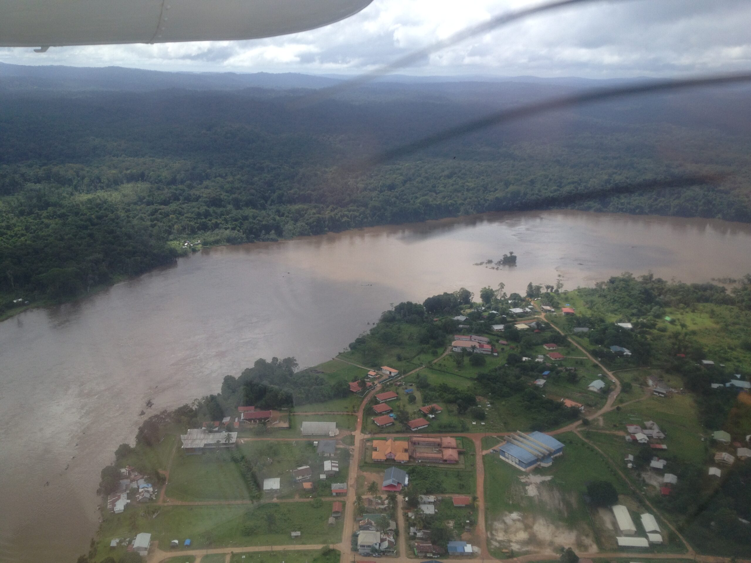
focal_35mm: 35
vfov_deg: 40.7
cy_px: 282
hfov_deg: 52.6
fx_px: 759
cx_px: 376
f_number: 2.4
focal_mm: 4.28
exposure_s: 1/1175
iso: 50
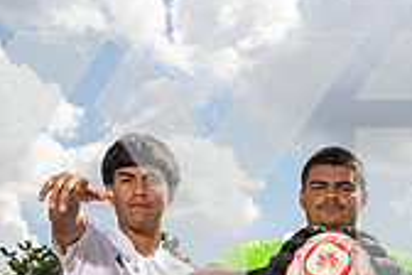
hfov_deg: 19.0
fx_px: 1224
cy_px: 460
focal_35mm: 107
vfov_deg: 12.0
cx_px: 316
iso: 100
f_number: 8
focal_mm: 31
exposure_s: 1/250
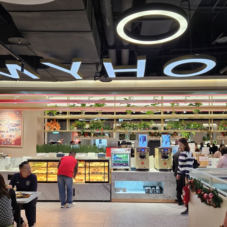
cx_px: 115
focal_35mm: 32
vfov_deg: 50.8
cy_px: 133
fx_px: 237
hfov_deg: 51.1
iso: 160
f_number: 1.8
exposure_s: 1/120
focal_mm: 5.4
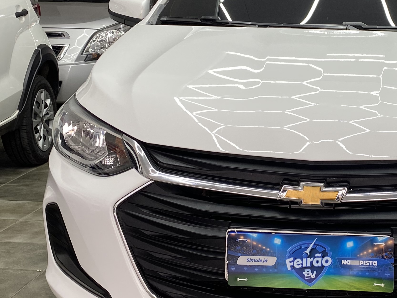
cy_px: 140
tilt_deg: -12.1
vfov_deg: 23.3
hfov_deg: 29.9
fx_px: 723
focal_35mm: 63
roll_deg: -1.5
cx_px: 328
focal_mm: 4.25
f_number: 1.8
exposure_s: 1/120
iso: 64
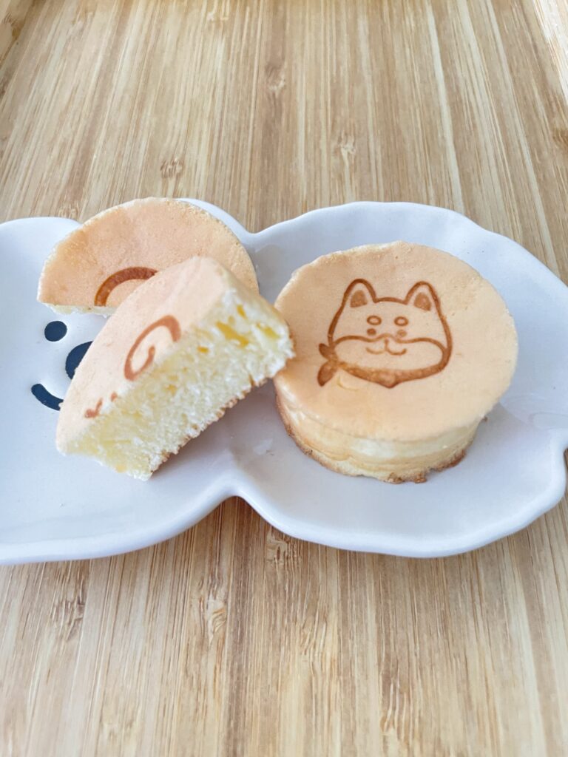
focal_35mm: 26
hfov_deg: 53.1
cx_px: 284
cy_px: 378
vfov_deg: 67.3
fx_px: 569
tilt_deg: -61.7
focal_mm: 4.2
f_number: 1.6
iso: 400
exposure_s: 1/50
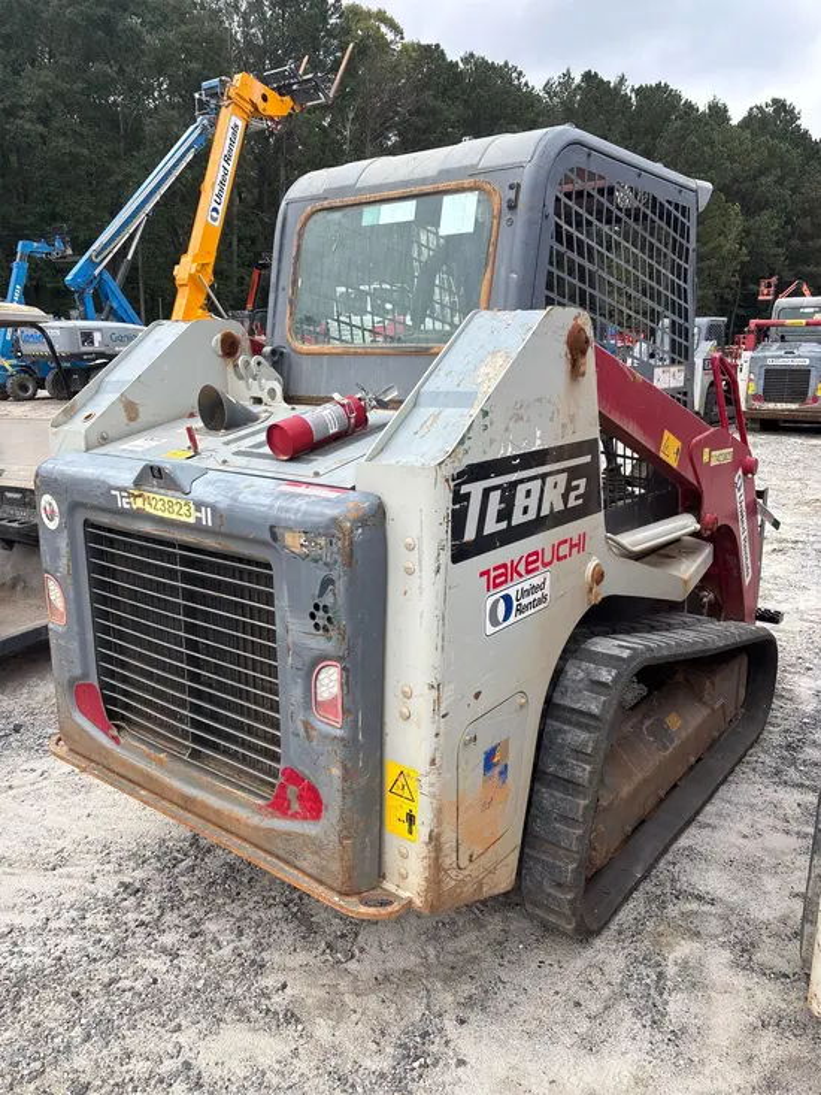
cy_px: 548
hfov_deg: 53.1
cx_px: 410
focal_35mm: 26
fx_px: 822
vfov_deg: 67.3
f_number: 1.6
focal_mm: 5.96
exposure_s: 1/442
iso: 50
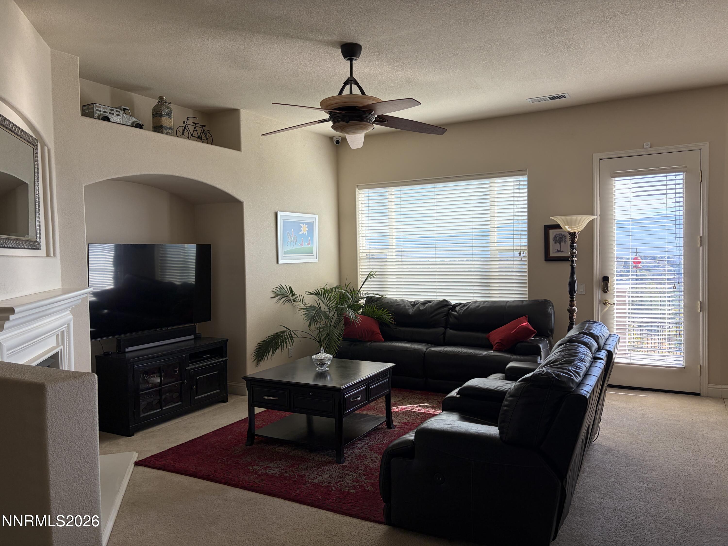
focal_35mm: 26
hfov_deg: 67.3
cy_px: 273
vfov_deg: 53.1
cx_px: 364
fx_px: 547
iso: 64
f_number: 1.6
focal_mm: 5.96
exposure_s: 1/424
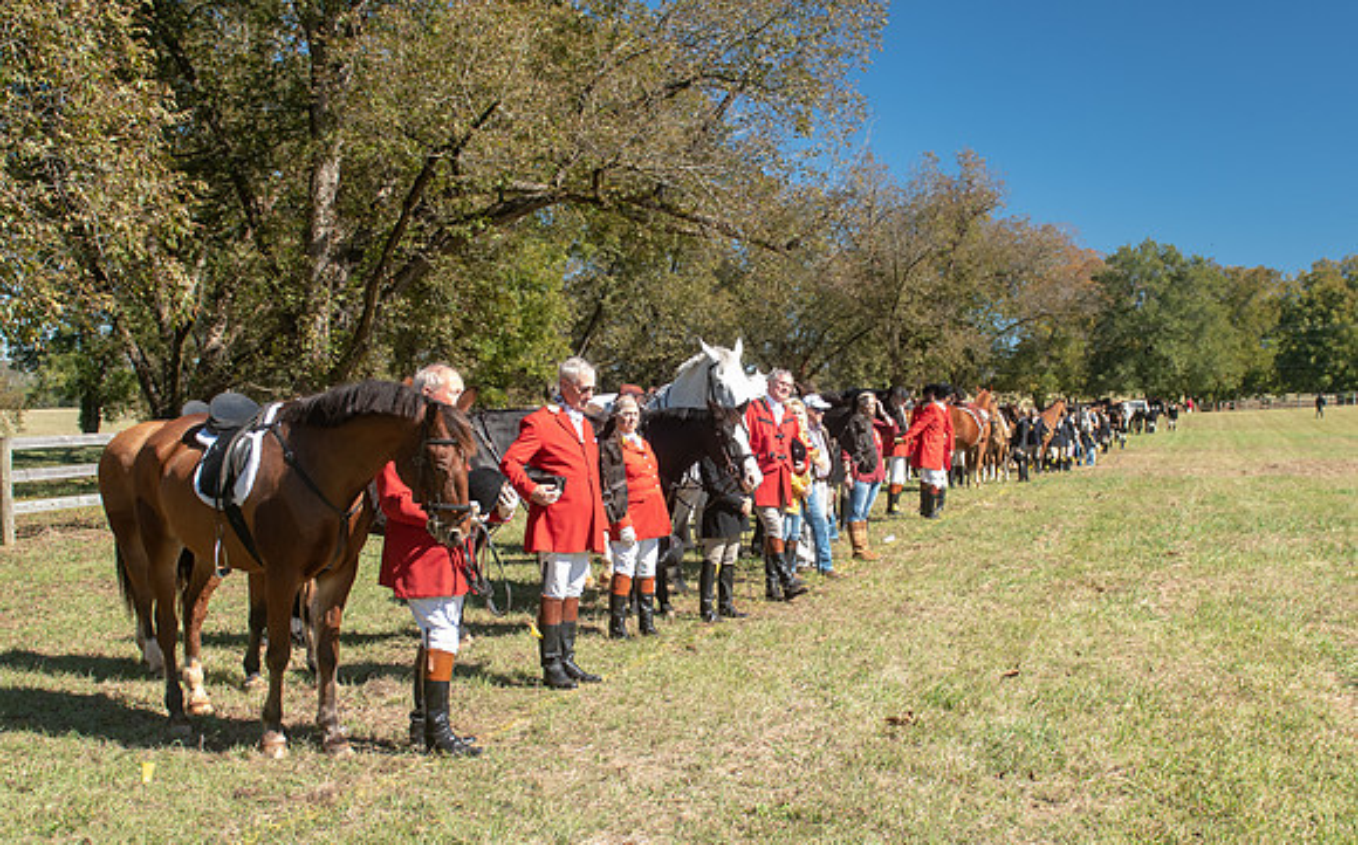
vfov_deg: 28.8
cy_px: 488
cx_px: 732
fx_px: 1646
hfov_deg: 44.8
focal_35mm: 45
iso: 400
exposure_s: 1/200
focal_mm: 27
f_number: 4
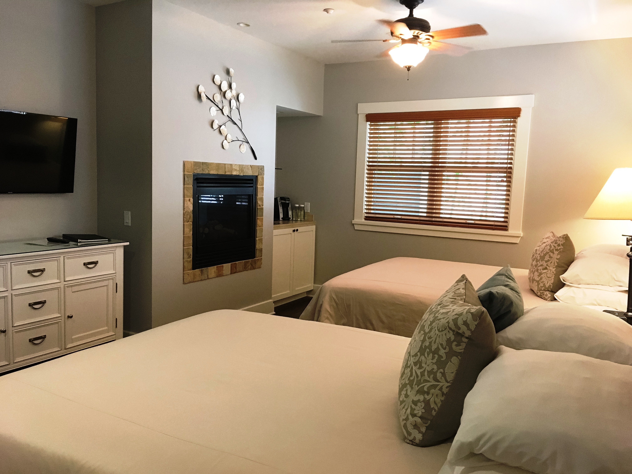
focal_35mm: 29
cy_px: 237
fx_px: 529
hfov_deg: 61.7
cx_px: 316
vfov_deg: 48.2
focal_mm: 4.15
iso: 200
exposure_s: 1/30
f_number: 2.2
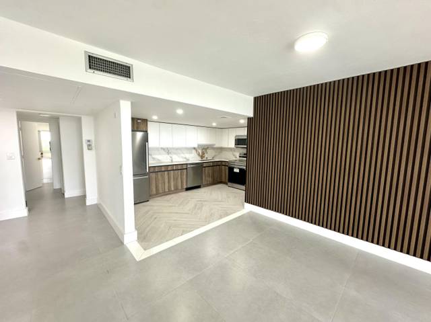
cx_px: 216
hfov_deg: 102.1
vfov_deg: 85.6
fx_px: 174
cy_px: 161
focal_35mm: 14
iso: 160
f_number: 2.2
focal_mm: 2.22
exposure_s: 1/120
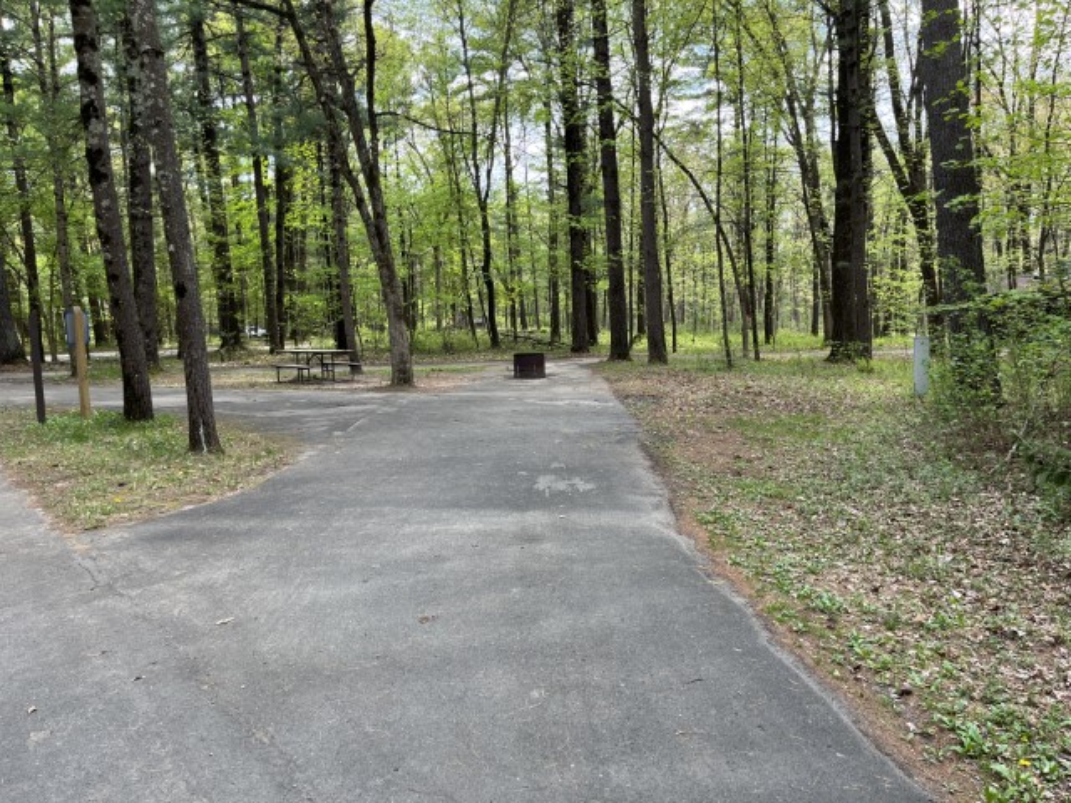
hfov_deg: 67.3
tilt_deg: -4.5
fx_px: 804
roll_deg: +2.4
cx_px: 536
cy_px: 402
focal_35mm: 26
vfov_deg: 53.1
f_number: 1.6
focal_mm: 5.1
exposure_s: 1/310
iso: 50
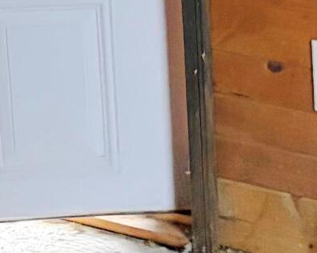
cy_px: -37
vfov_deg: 7.9
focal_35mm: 195
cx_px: 489
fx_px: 1829
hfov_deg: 9.6
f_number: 1.6
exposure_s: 1/40
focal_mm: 5.96
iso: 640
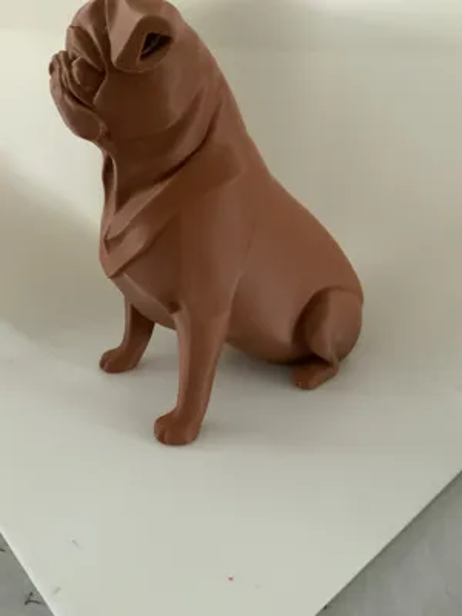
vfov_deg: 61.7
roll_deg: -1.9
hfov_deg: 48.2
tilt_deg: -22.7
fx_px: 516
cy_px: 308
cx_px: 231
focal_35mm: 29
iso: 320
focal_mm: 3
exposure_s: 1/30
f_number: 1.8
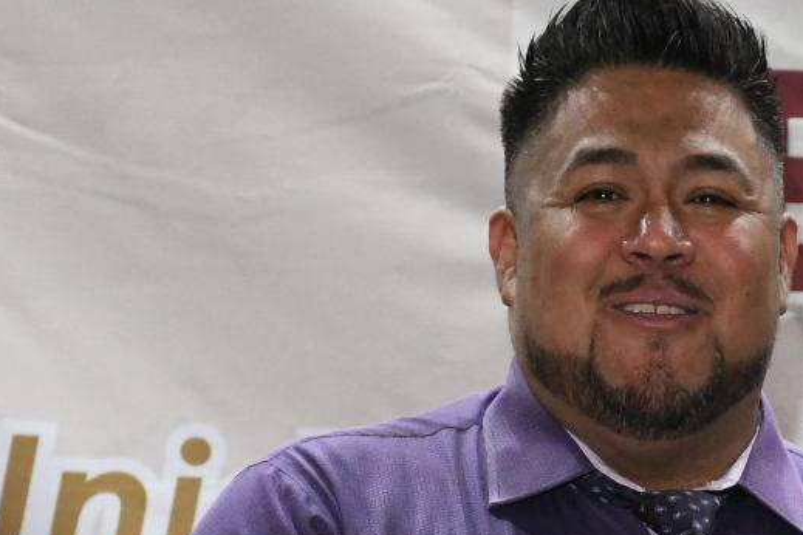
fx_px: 6267
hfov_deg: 7.3
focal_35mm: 281
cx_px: 1001
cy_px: 724
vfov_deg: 4.9
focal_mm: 60
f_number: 5.6
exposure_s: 1/125
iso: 5000
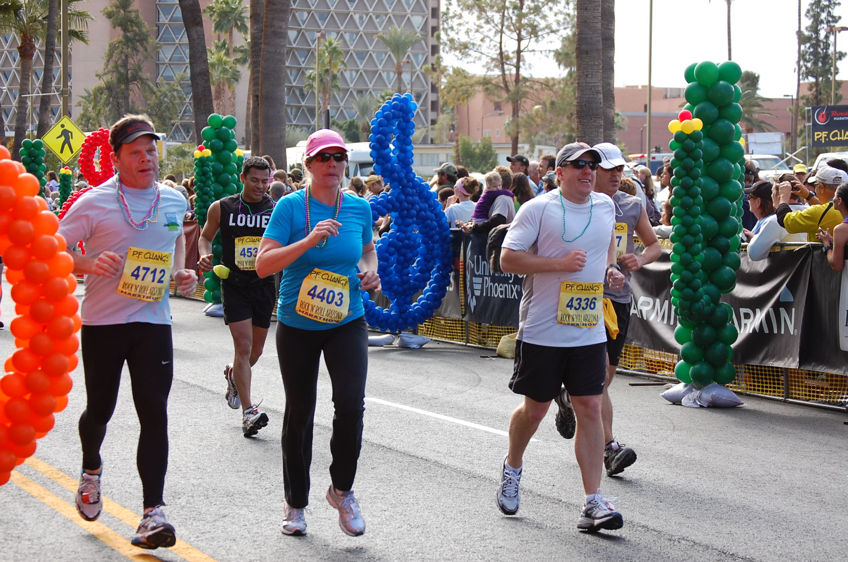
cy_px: 281
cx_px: 424
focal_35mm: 90
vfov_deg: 15.1
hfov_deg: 22.7
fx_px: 2116
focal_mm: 60
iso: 400
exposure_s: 1/500
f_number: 5.6
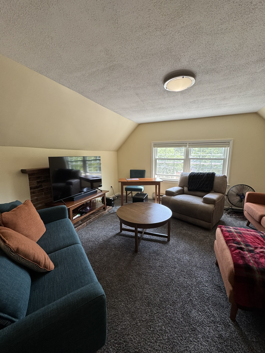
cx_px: 132
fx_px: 143
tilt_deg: -9.0
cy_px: 176
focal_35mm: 14
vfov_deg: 102.1
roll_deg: -0.2
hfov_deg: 85.7
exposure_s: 1/120
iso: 160
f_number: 2.2
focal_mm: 2.22
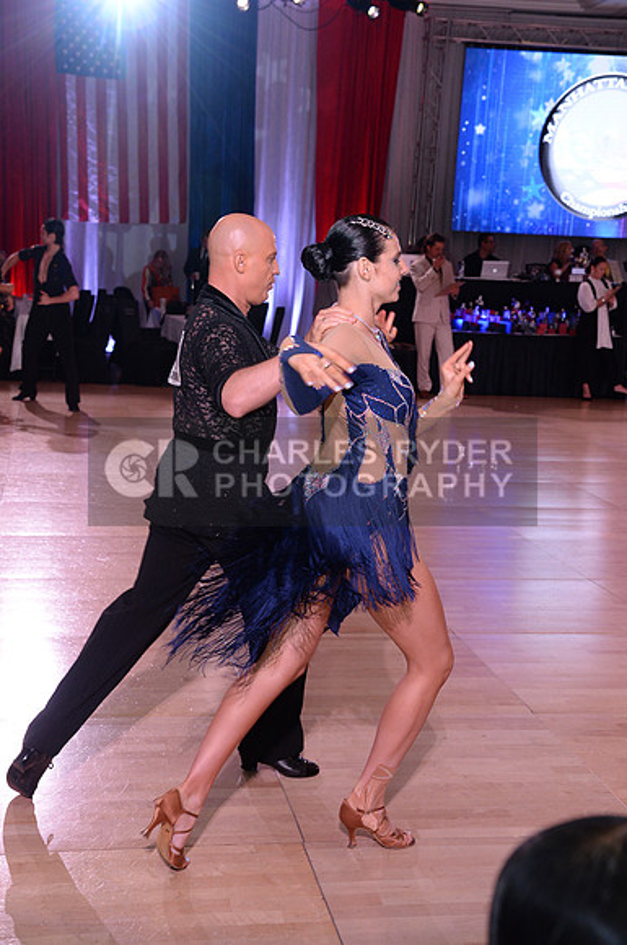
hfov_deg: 25.9
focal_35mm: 52
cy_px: 472
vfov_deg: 38.2
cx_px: 314
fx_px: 1362
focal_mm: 52
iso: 2000
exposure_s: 1/250
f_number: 6.3
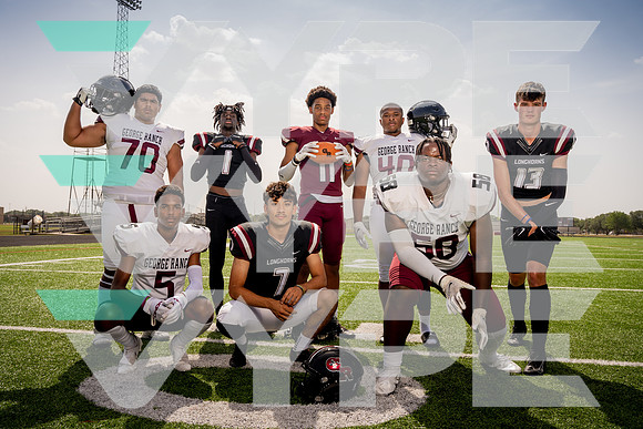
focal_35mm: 29
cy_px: 214
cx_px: 322
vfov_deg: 45.0
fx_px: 518
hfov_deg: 63.6
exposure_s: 1/250
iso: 50
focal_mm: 29
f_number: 8
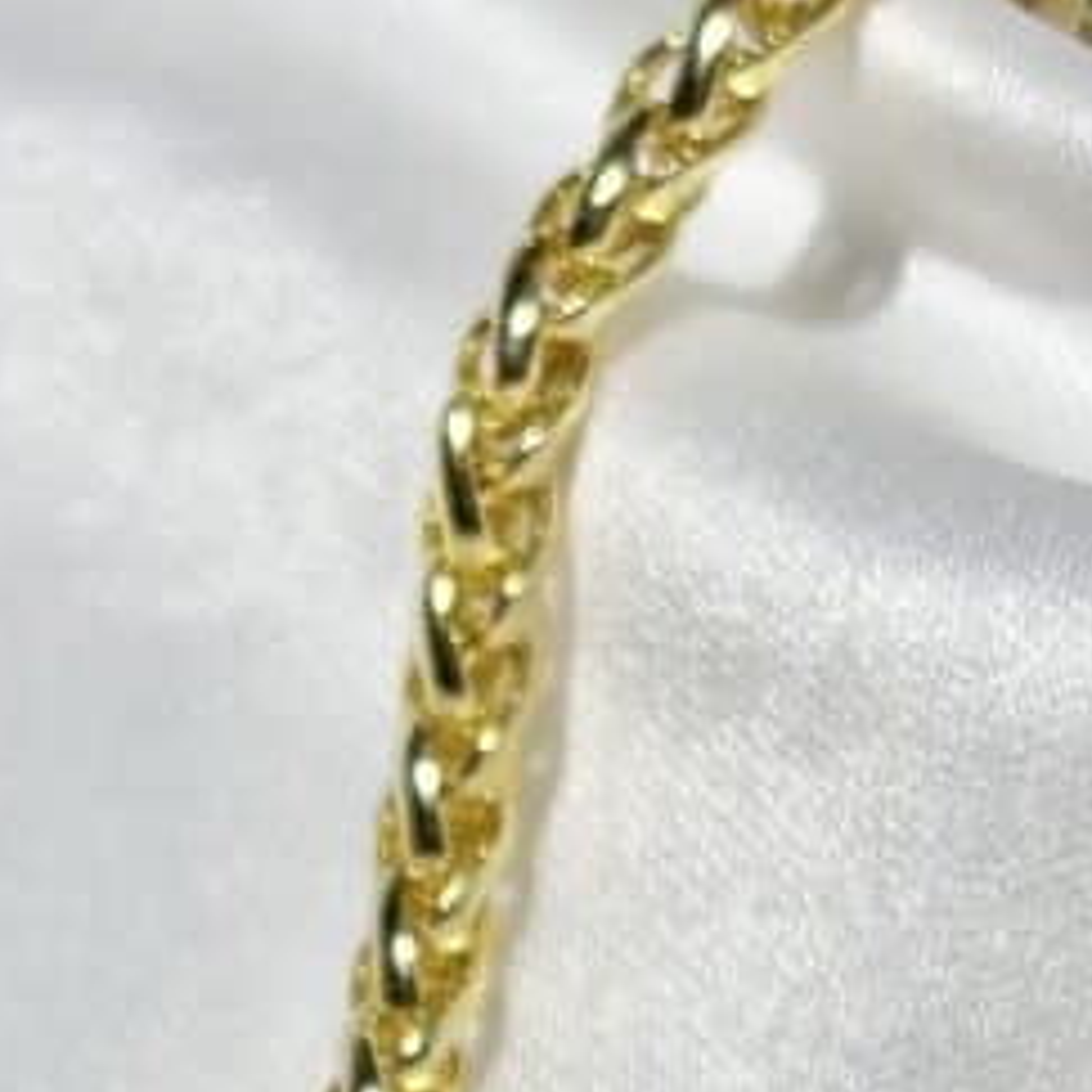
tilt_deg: -42.4
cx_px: -126
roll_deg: +6.9
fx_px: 6924
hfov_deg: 8.9
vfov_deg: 8.9
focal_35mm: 194
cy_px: 1398
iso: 32
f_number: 1.6
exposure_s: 1/343
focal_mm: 5.96
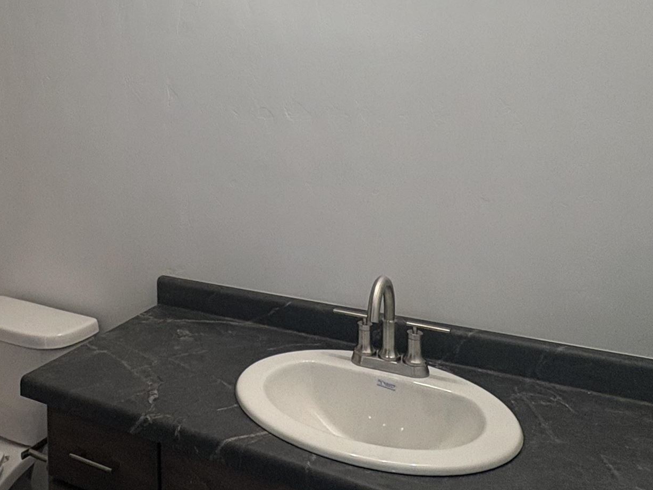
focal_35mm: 35
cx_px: 158
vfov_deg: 39.2
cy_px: 102
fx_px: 660
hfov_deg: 50.3
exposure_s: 1/120
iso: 125
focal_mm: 2.22
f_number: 2.2
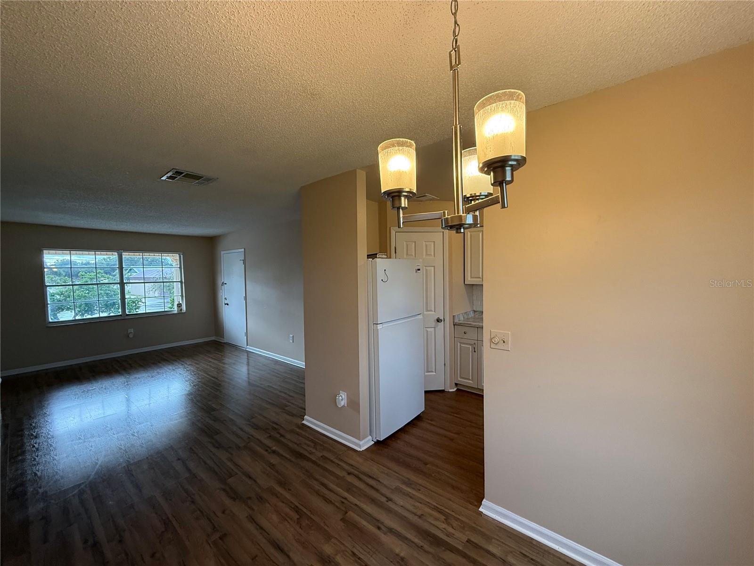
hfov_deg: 102.1
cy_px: 283
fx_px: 305
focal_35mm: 14
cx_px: 377
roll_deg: +1.7
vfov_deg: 85.7
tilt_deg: -1.7
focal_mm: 2.22
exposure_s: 1/120
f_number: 2.2
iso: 250
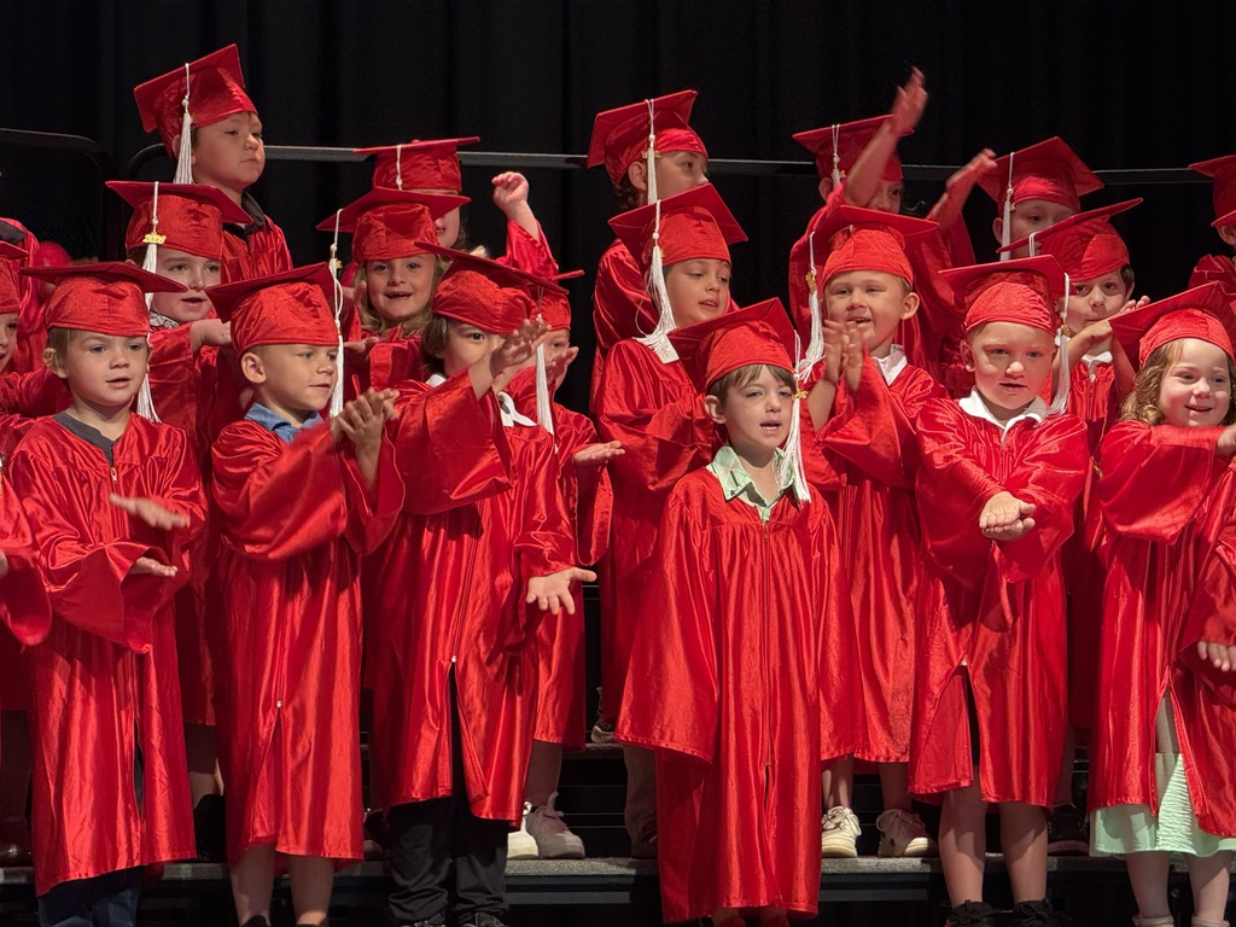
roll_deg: +0.0
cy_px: 464
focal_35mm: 120
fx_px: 4285
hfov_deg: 16.4
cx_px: 618
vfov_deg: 12.3
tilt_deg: +5.2
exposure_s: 1/60
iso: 200
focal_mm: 15.66
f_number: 2.8
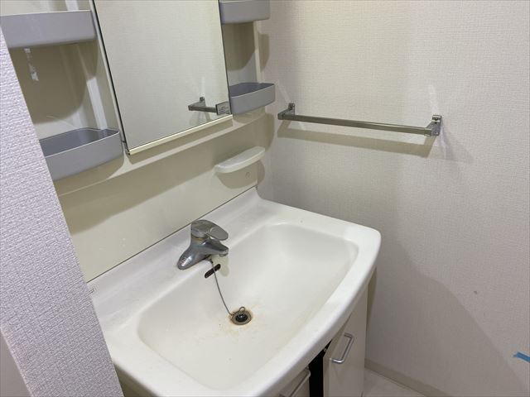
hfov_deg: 67.3
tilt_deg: -26.2
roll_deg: +5.3
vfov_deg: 53.1
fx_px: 398
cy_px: 198
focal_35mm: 26
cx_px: 265
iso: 100
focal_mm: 4.25
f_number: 1.8
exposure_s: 1/100
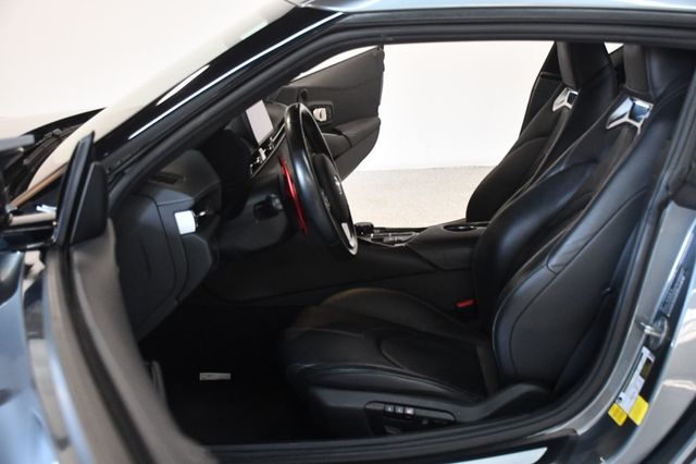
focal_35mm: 40
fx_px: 773
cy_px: 232
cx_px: 348
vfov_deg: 33.4
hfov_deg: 48.5
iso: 3200
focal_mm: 27
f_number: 4
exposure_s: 1/125
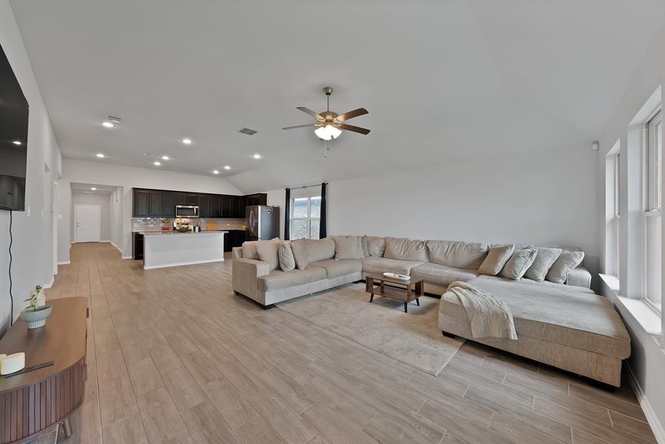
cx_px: 332
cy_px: 222
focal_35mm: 12
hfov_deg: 112.6
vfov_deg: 90.1
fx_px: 222
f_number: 9
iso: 640
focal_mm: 12
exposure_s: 1/4
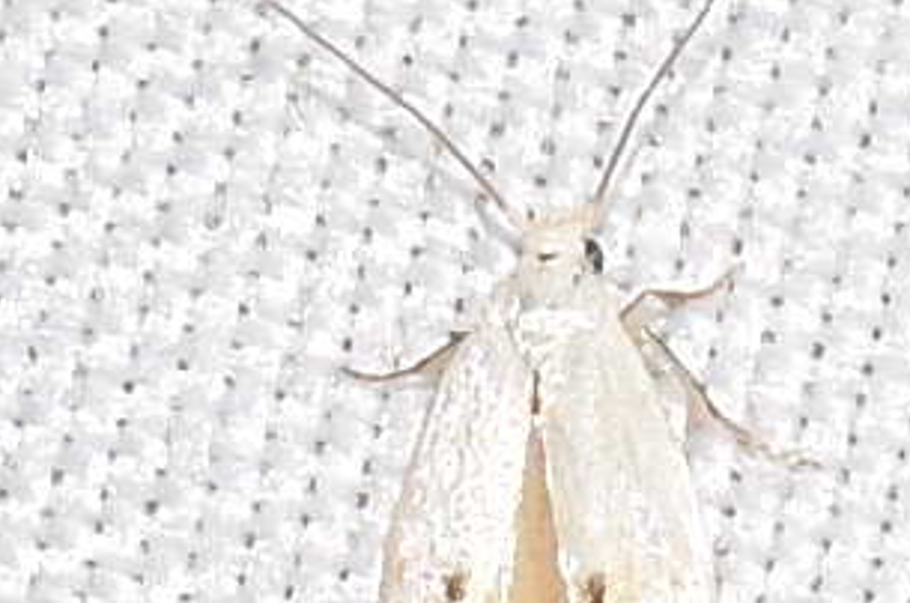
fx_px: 11099
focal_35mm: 440
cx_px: 403
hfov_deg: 4.7
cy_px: 454
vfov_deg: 3.1
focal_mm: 140
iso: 100
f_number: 11
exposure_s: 1/160
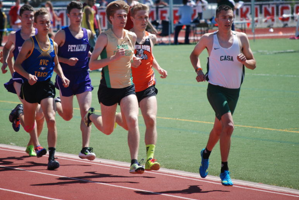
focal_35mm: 319
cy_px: 76
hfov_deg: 6.5
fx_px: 2652
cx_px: 130
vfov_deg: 4.3
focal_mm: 160
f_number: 5.3
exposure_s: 1/1250
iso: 400
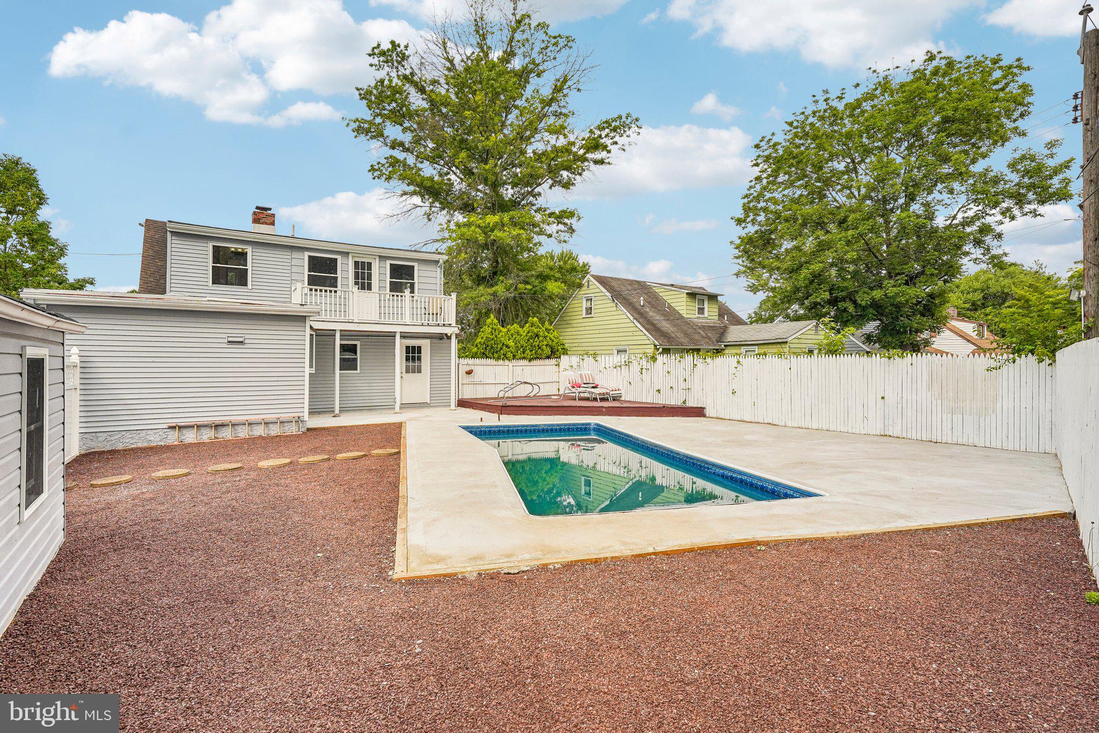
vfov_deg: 68.6
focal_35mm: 18
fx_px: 537
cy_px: 366
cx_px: 550
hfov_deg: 91.3
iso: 500
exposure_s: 1/1250
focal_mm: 17.6
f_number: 8
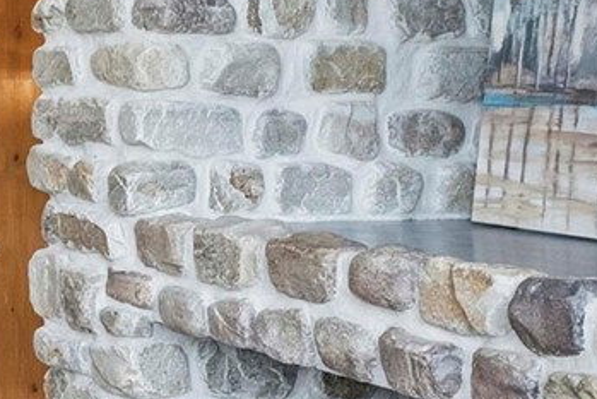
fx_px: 1443
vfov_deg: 15.6
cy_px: 91
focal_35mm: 87
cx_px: -741
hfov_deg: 15.7
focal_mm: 14
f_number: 8
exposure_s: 1/100
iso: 800
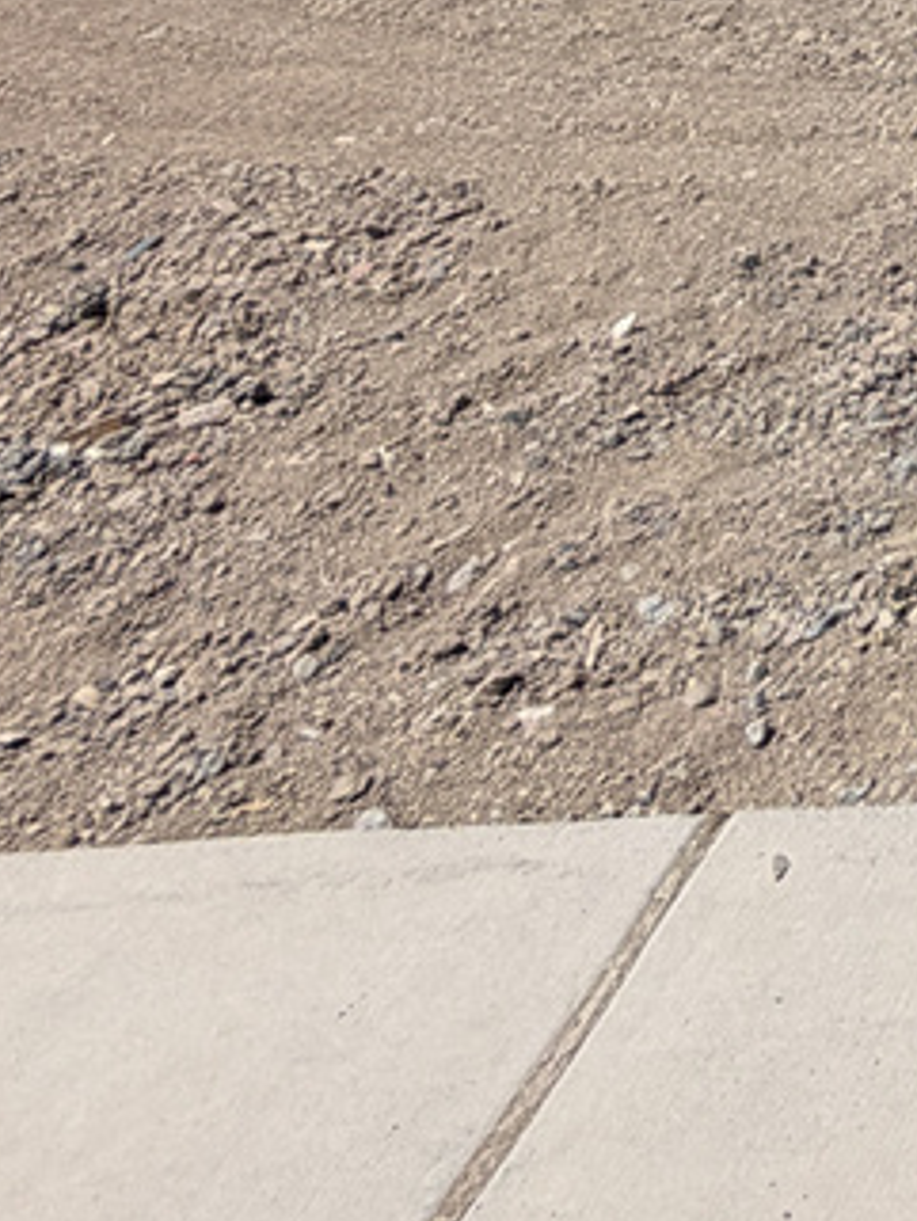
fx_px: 2365
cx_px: 1979
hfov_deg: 15.7
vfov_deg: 21.6
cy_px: -829
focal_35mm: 67
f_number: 2.2
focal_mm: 2.22
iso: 20
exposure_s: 1/1698
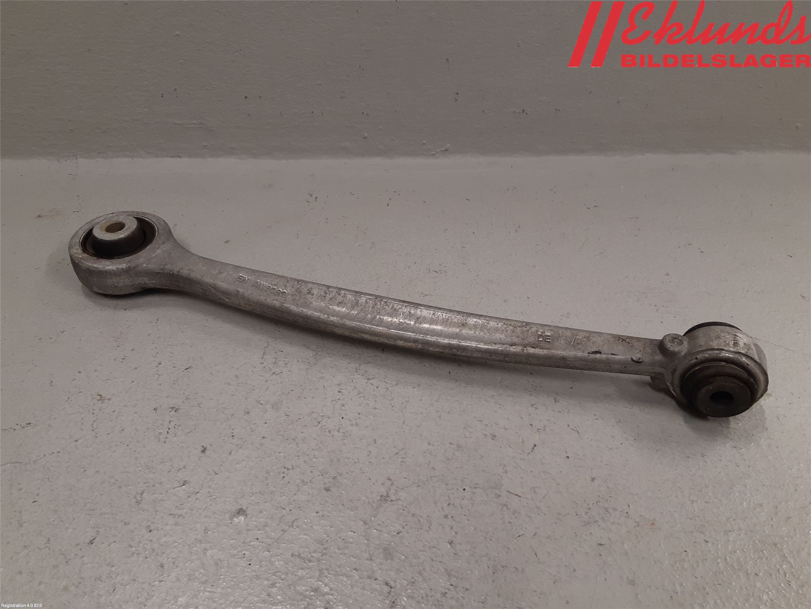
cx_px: 406
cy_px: 304
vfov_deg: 53.1
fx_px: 609
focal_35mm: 26
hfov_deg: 67.3
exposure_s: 1/50
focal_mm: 3.93
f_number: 1.7
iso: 80
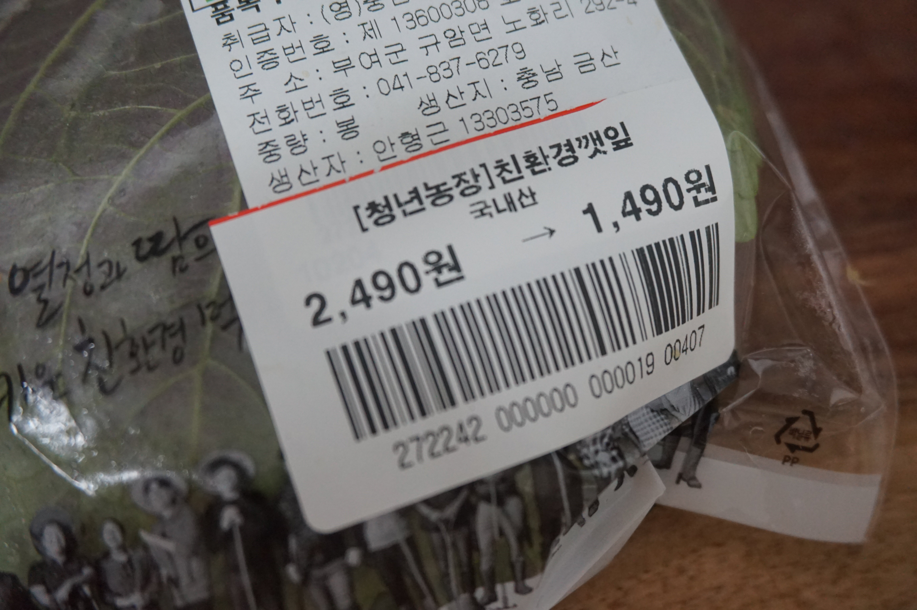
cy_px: 305
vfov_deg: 31.9
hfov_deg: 46.4
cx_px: 458
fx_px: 1069
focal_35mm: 42
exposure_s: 1/160
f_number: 4.5
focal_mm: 28
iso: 1600
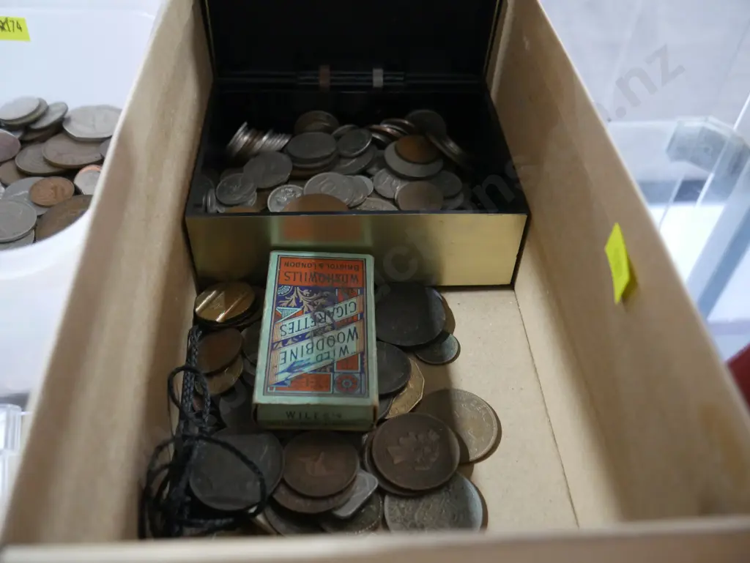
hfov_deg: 56.8
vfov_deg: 44.2
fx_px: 694
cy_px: 282
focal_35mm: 32
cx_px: 375
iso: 3200
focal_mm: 16
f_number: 3.6
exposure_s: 1/60
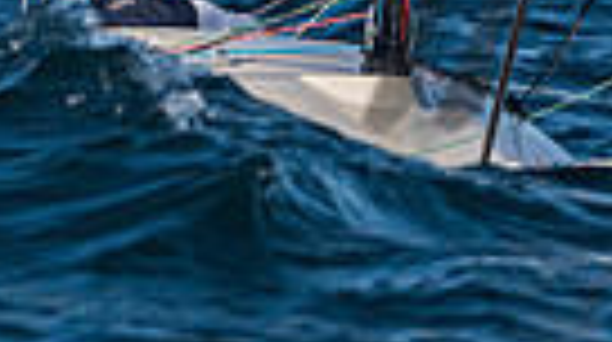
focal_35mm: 1517
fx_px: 24579
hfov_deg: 1.4
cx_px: -114
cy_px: -803
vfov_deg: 0.8
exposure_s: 1/3200
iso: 400
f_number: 6.3
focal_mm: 250
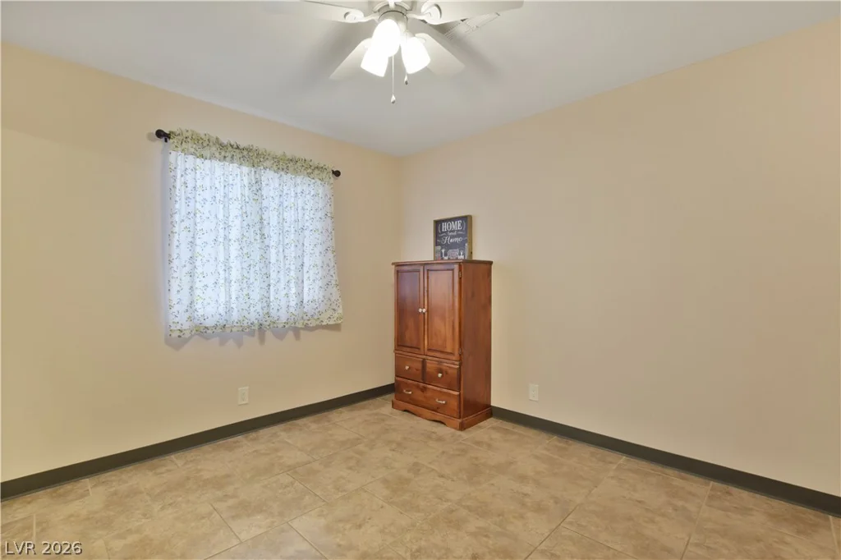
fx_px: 350
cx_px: 420
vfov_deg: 77.3
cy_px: 280
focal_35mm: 15
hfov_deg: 100.4
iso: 400
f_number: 8
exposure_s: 1/2
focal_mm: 10
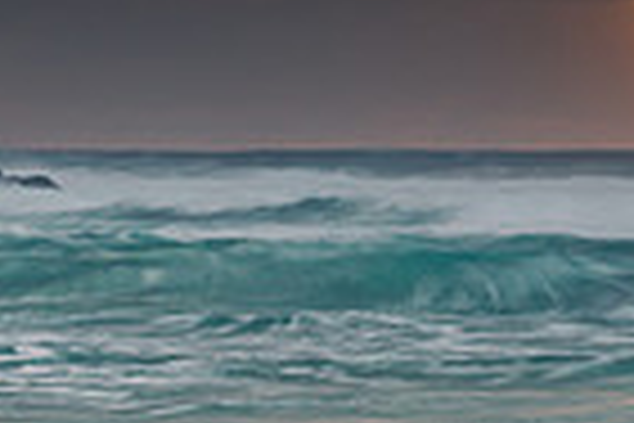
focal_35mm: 315
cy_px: 359
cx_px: 837
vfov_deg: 4.4
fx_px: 5547
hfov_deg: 6.5
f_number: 9
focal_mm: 75
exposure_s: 1/2.5
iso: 100
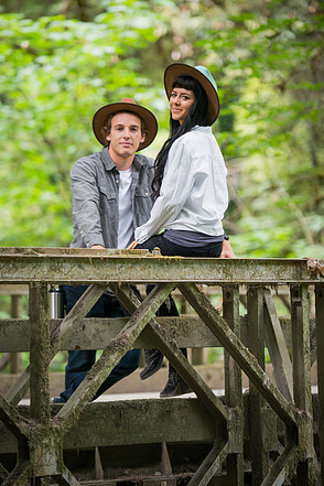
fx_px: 2133
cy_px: 239
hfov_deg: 8.7
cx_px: 160
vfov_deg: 13.0
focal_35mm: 158
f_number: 2.8
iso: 800
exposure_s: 1/200
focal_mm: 155
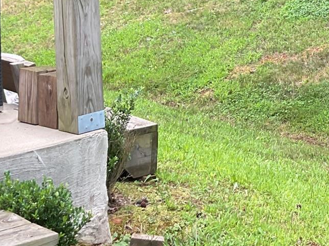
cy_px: -96
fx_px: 874
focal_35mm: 92
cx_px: 351
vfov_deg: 15.1
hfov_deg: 20.4
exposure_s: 1/120
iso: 20
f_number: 1.8
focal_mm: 3
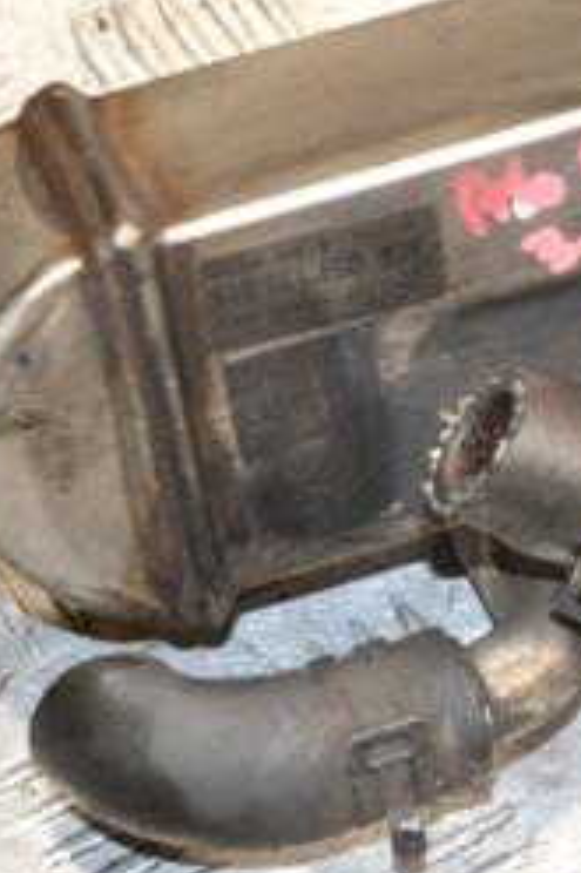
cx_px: 676
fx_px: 3956
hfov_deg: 8.3
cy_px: 303
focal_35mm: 163
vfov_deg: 12.6
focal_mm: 45
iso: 800
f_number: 4.8
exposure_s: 1/60
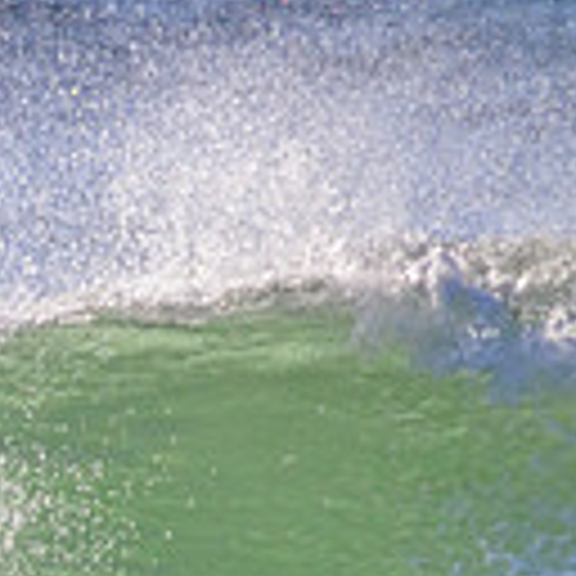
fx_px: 57908
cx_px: -675
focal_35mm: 3076
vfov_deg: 0.6
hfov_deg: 0.6
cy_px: 817
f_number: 11
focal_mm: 800
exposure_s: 1/2000
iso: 1000
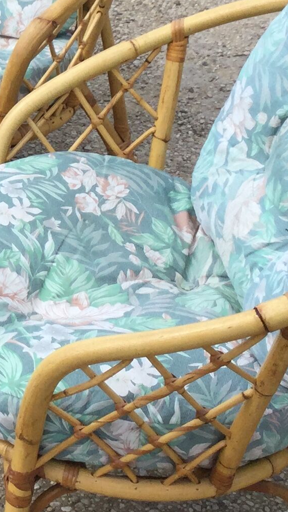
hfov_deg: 10.6
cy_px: 112
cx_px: -199
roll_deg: +0.7
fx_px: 1479
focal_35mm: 109
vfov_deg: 19.5
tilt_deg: -31.8
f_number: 2.4
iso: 25
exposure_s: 1/994
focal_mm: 3.3
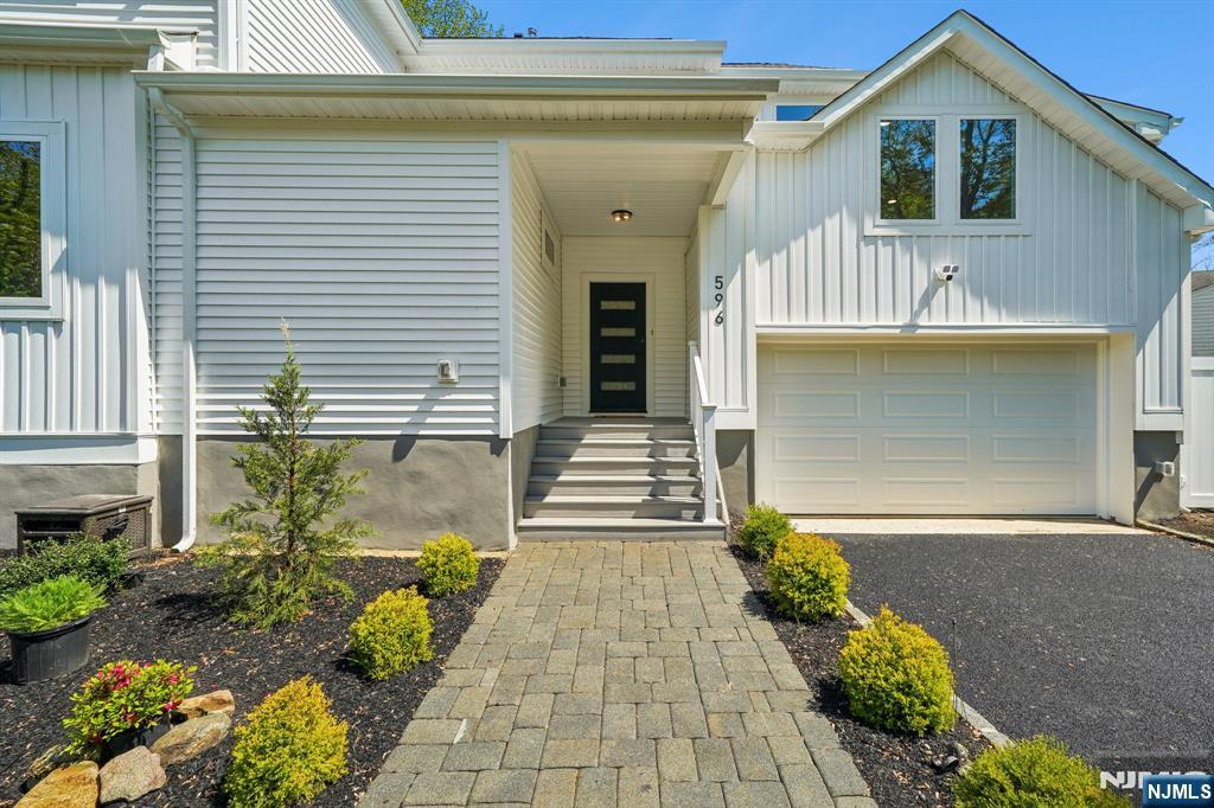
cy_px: 404
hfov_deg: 104.3
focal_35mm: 14
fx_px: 472
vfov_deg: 81.2
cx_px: 607
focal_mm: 14
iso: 100
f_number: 10
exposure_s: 1/125
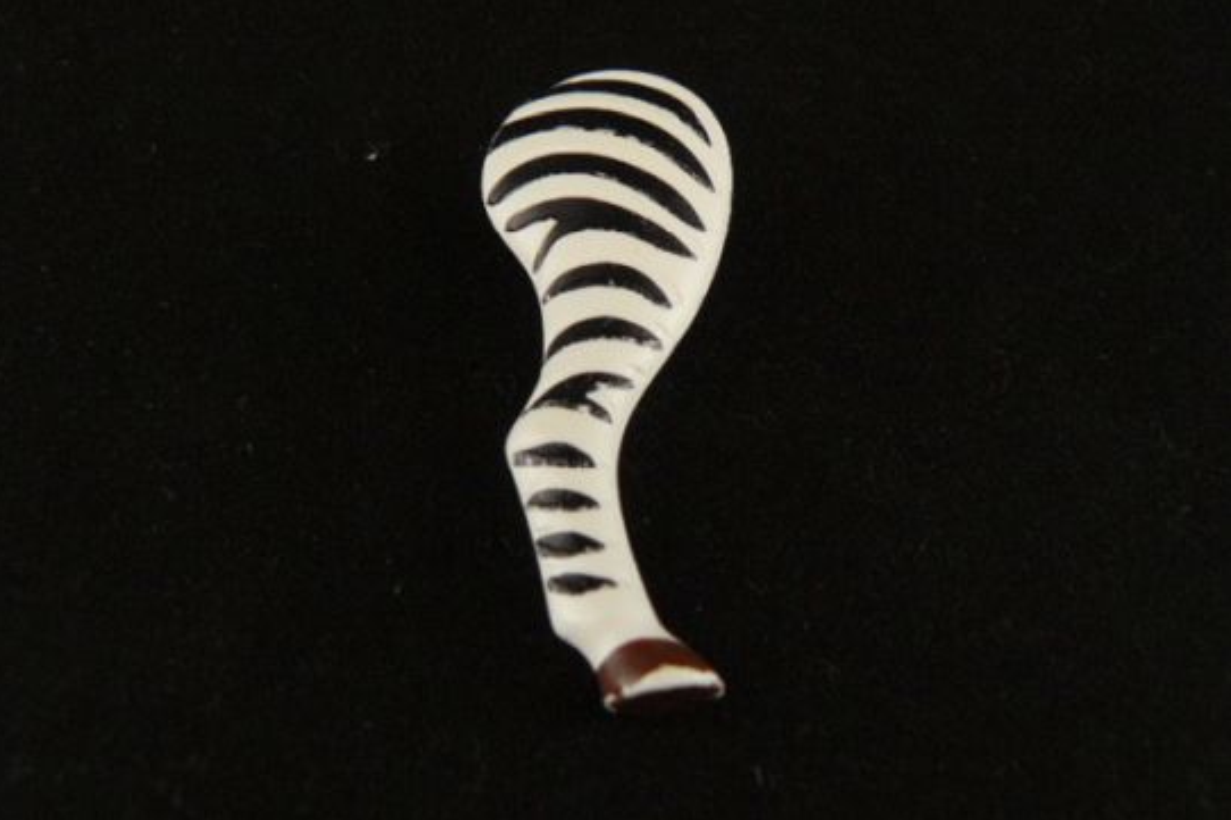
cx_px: 611
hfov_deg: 50.7
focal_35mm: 38
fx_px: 1299
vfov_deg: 35.0
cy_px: 353
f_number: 4
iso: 200
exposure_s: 1/15
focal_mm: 6
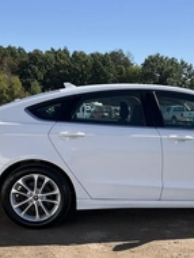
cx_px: 157
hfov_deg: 23.7
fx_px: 455
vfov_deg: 31.2
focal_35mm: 61
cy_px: 186
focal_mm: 3
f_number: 1.8
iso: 25
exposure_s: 1/1451
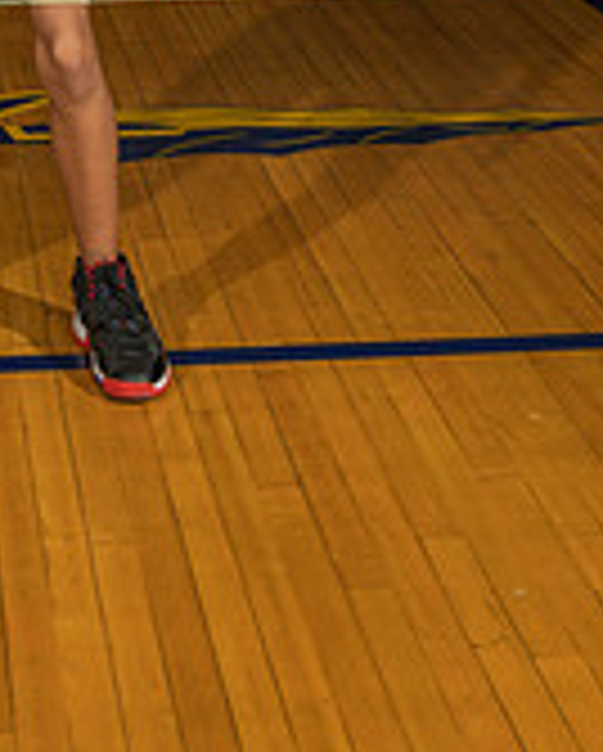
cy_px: -90
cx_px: -4
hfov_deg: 16.6
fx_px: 2026
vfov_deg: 20.0
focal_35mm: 91
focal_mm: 36
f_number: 7.1
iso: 160
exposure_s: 1/200
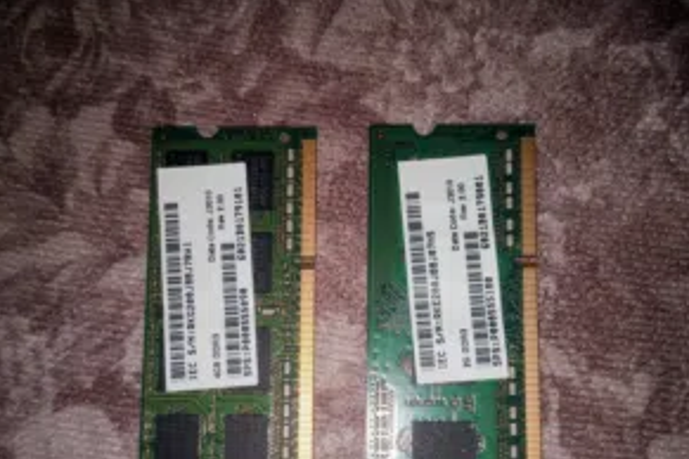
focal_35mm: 40
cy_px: 282
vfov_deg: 33.3
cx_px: 353
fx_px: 765
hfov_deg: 48.5
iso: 175
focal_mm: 4.05
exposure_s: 1/33.3
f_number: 1.8
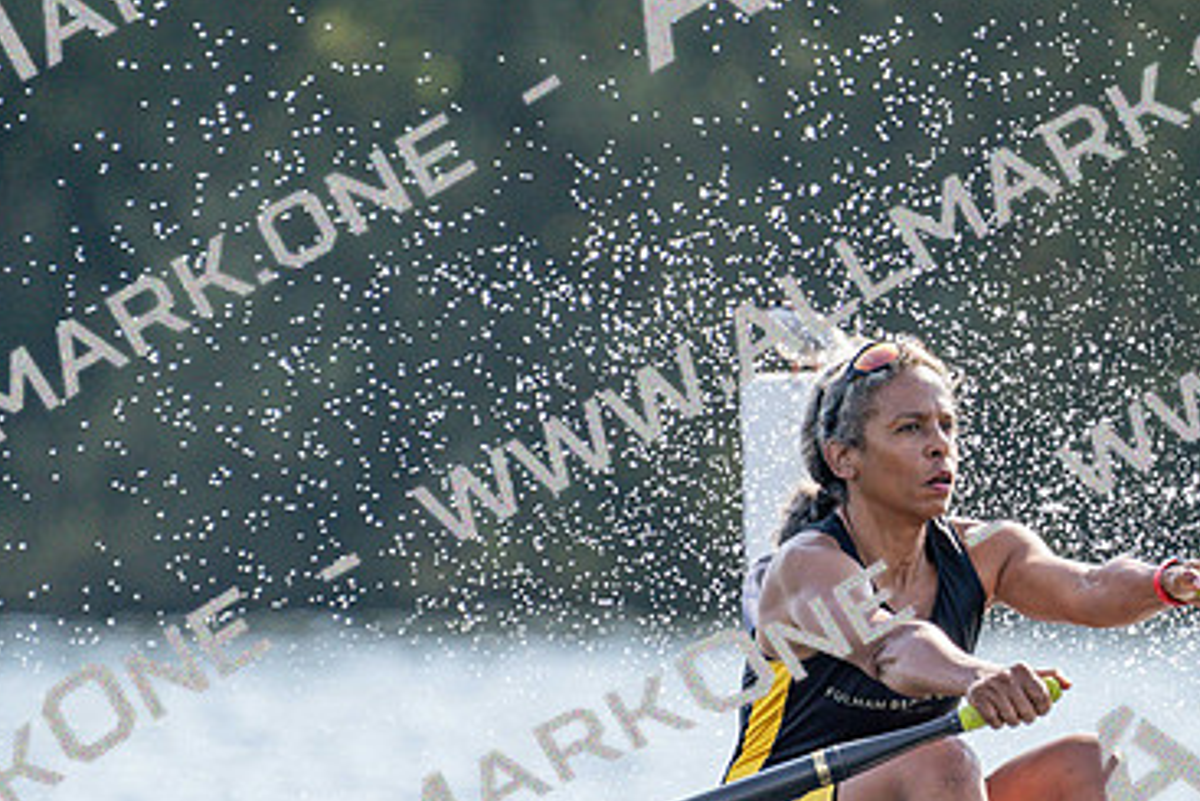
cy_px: 551
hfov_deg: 2.2
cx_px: 817
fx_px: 31611
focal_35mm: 948
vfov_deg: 1.5
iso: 250
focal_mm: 600
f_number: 6.3
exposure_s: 1/1600
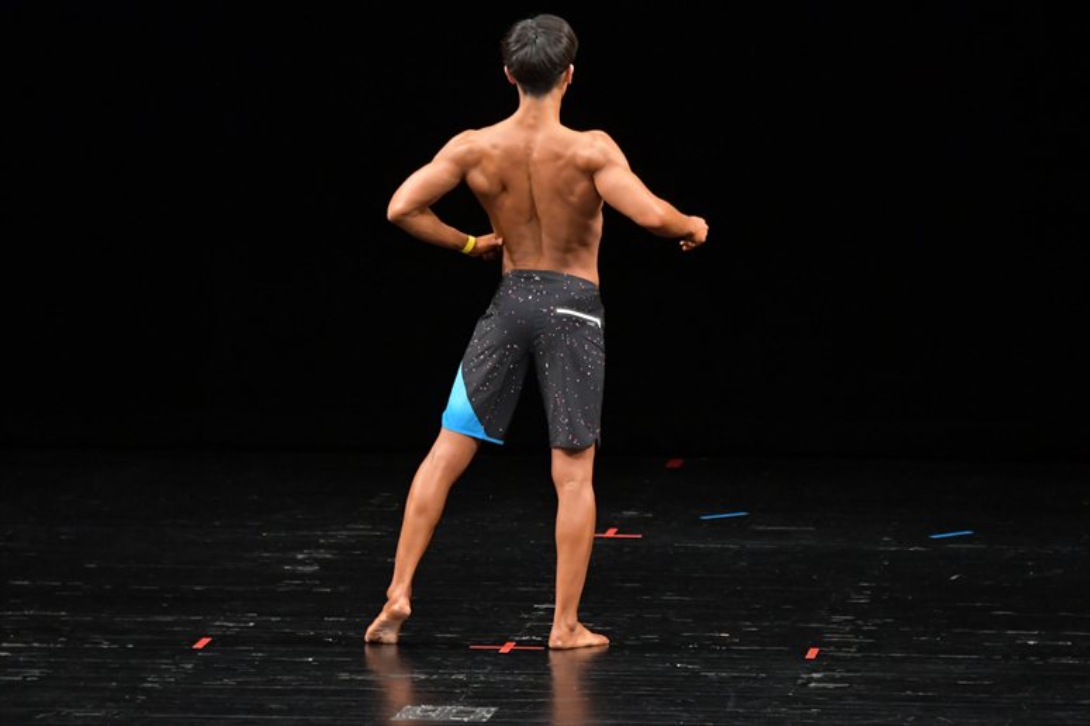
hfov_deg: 7.6
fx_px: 8171
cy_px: 363
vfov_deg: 5.1
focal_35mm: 270
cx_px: 545
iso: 3200
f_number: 5.6
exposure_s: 1/400
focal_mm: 180
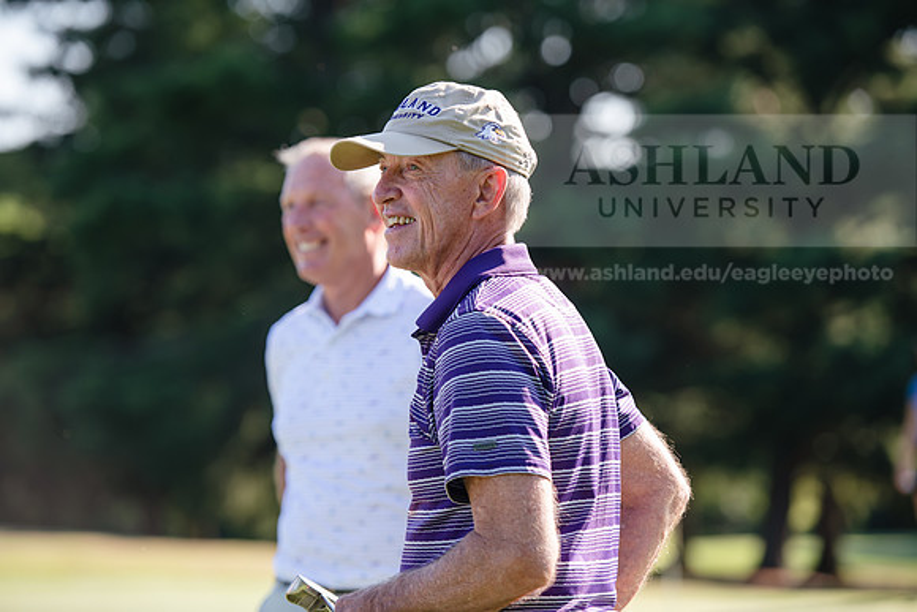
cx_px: 458
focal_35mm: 135
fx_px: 3439
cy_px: 306
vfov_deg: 10.2
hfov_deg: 15.2
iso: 100
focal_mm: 135
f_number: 3.2
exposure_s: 1/400
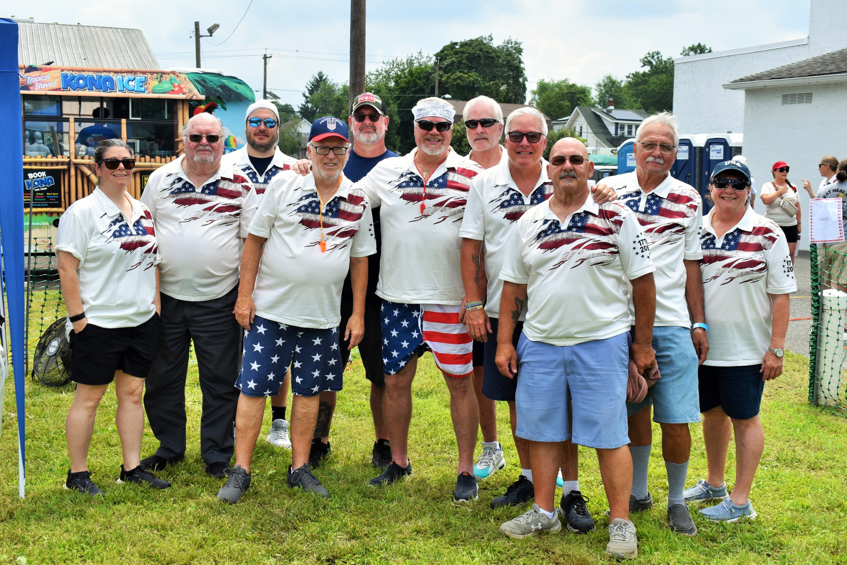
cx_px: 424
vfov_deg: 29.9
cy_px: 282
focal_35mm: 45
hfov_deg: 43.6
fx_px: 1059
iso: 100
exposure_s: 1/250
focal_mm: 30
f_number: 8
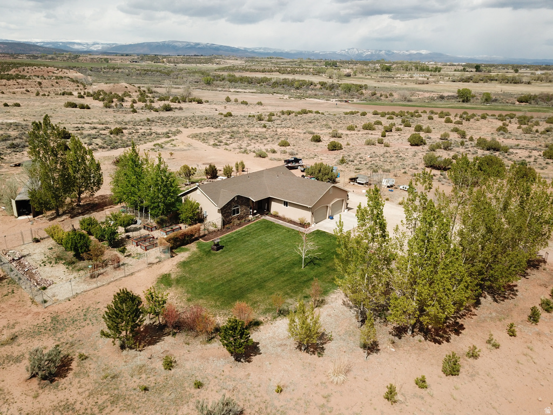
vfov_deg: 53.1
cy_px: 208
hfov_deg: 67.3
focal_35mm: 26
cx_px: 276
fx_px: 415
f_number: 2.2
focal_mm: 4.73
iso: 100
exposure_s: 1/1754
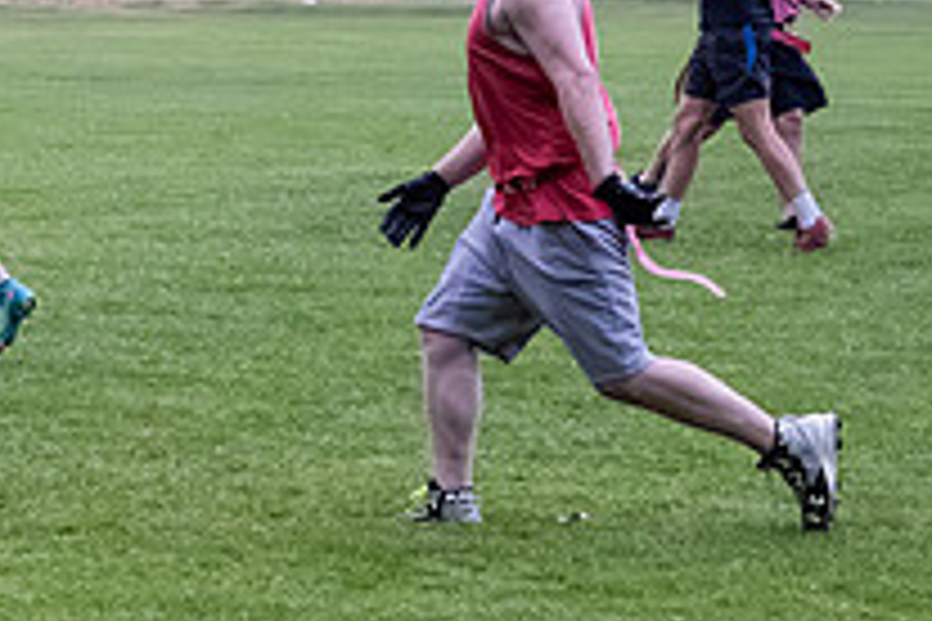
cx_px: -30
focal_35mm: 240
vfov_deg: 5.7
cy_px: 92
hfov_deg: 8.5
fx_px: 6213
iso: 6400
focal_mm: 40
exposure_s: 1/1000
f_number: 2.8
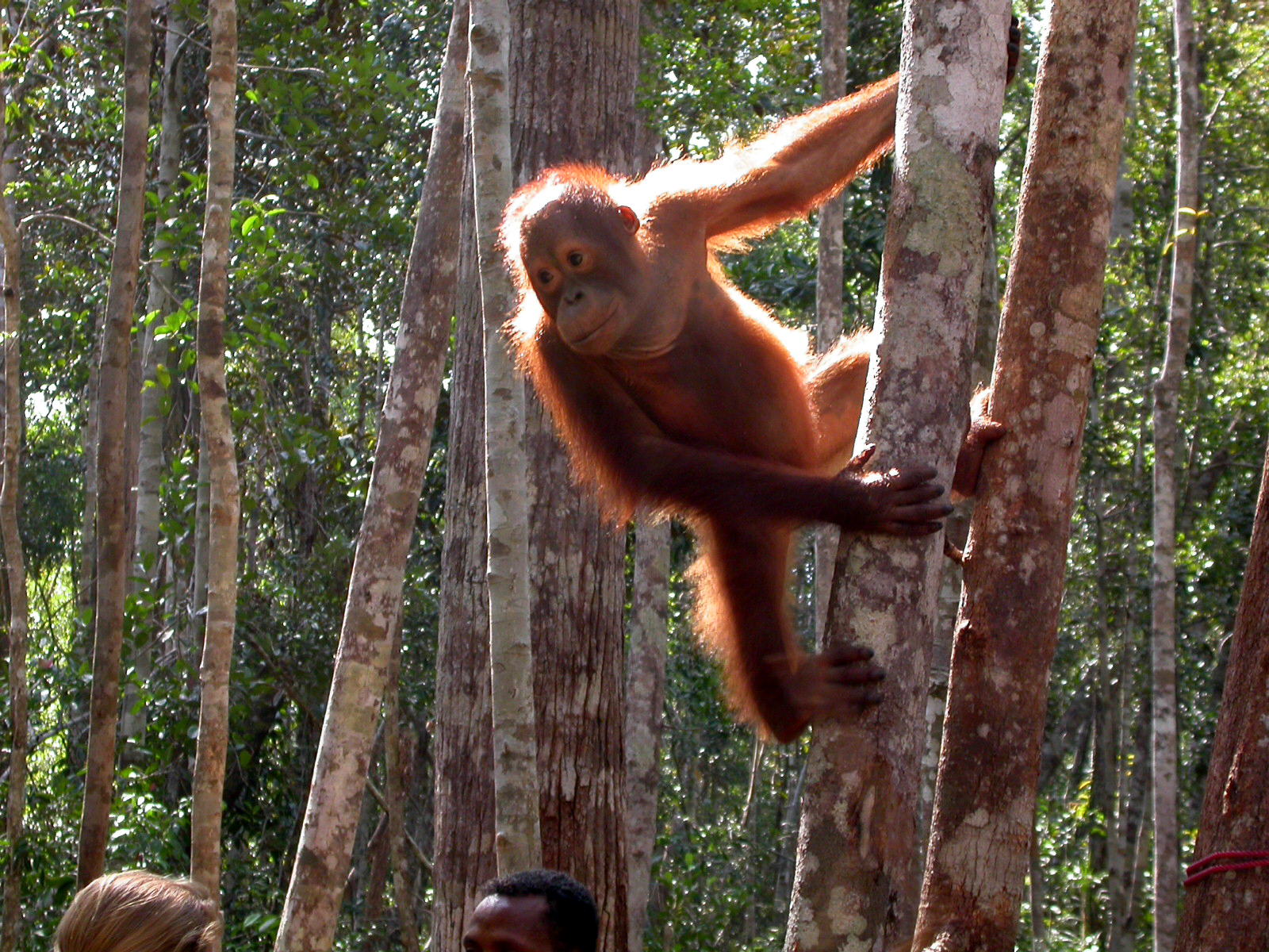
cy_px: 476
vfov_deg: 14.0
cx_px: 634
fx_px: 3886
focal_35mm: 106
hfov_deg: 18.5
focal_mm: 22
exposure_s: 1/71.6
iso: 100
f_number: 4.1
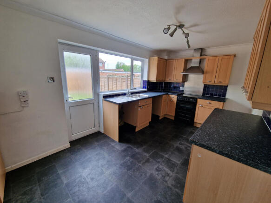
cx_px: 136
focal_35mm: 13
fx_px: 102
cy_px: 102
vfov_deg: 89.9
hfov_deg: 106.2
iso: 80
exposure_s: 1/50
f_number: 2.2
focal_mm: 2.2
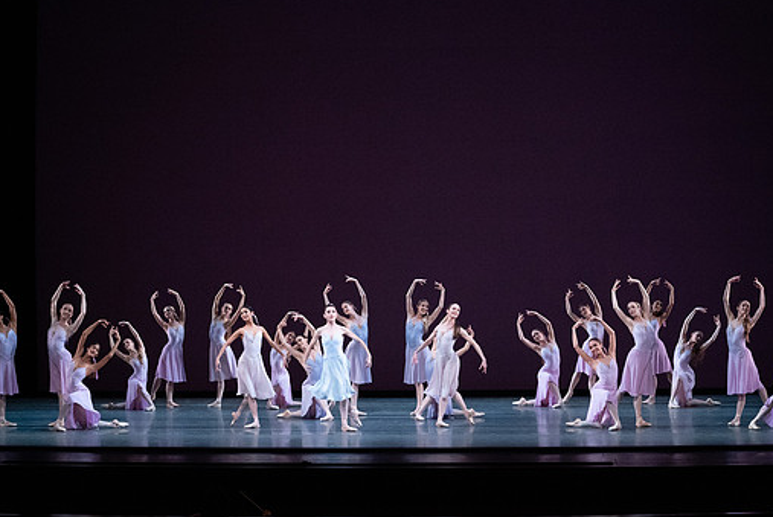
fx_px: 1719
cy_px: 260
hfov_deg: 25.3
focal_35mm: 80
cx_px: 428
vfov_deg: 17.1
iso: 12800
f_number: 9
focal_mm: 70
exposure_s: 1/400
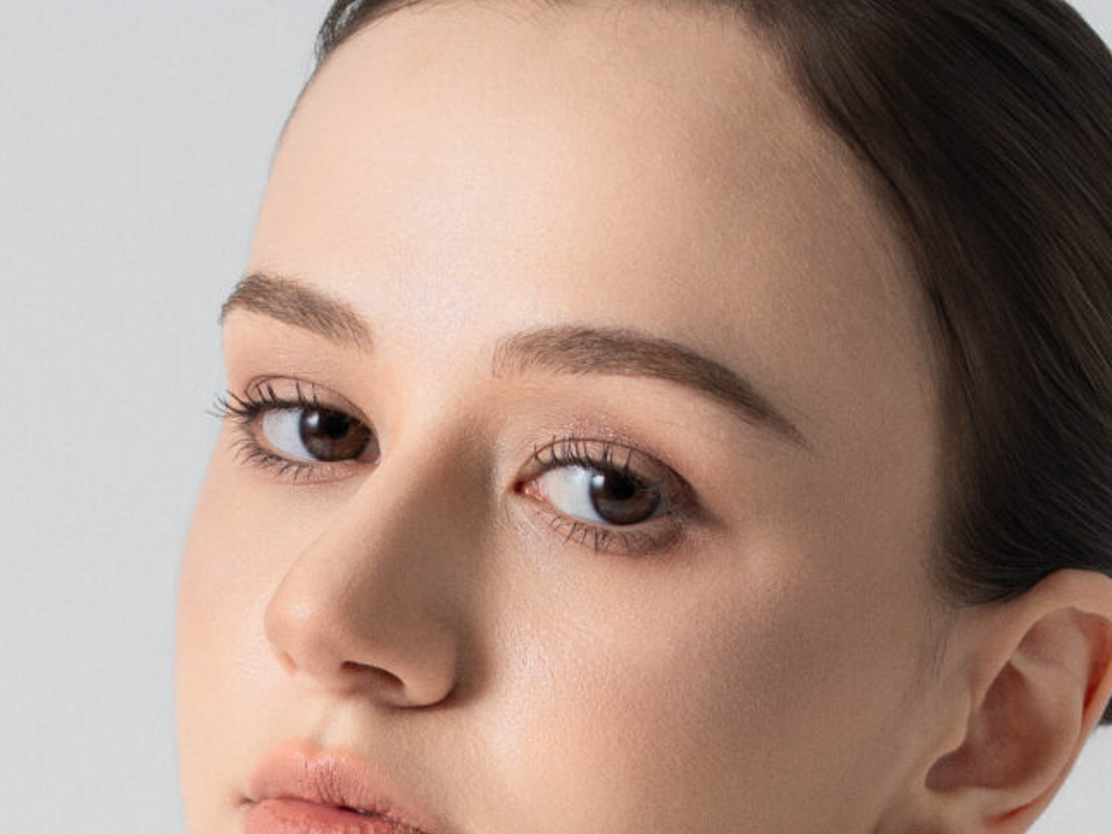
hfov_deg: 9.4
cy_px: 1913
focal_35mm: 210
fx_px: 6747
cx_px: 584
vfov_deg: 6.7
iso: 160
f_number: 7.1
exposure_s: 1/160
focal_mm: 55
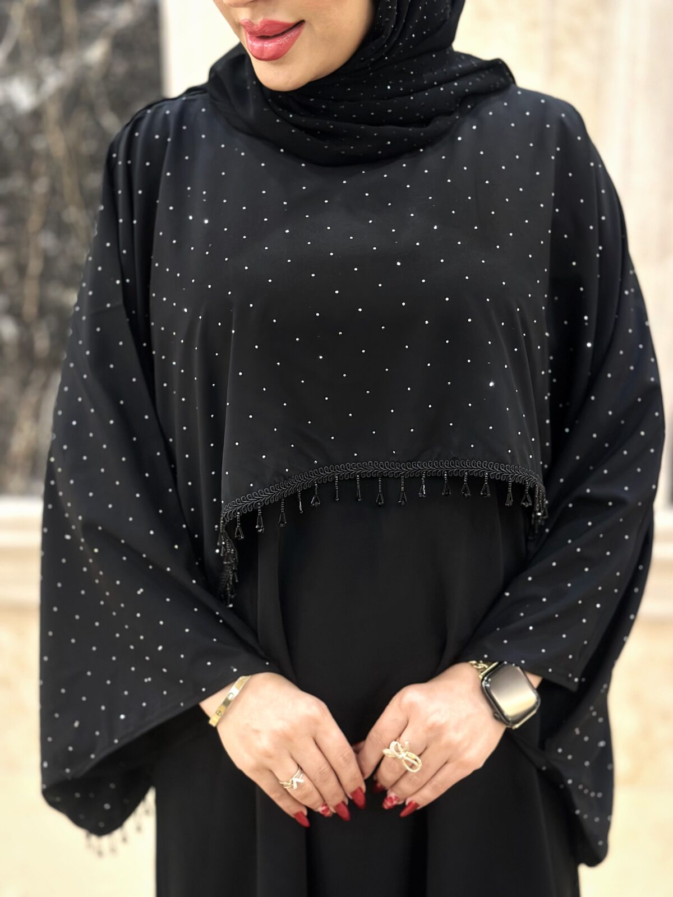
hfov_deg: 30.3
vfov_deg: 39.7
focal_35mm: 48
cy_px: 448
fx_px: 1244
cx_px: 336
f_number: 1.78
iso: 320
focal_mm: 6.86
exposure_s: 1/33
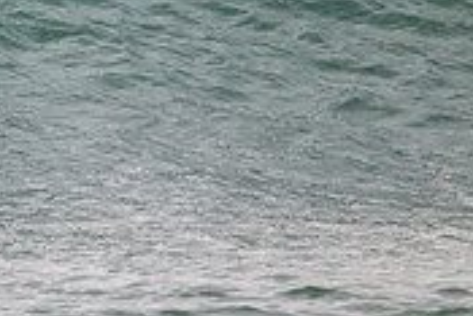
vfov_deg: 0.5
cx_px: -278
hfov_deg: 0.8
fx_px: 34780
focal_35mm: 2645
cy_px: -153
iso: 1600
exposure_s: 1/2000
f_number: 11
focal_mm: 800
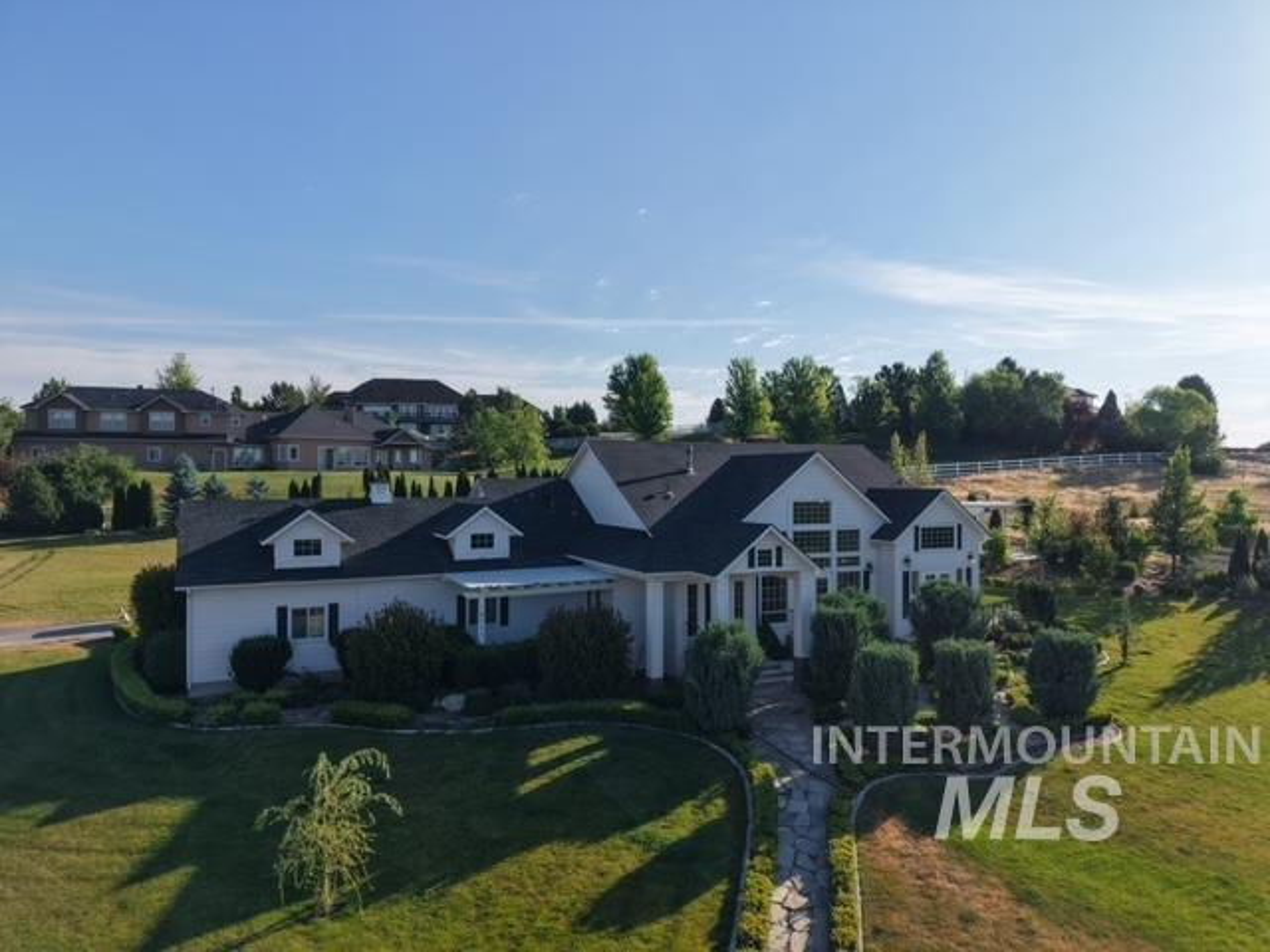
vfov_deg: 56.8
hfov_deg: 71.6
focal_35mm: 24
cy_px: 476
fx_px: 881
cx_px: 635
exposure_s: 1/6000
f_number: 1.8
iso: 290
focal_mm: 8.67
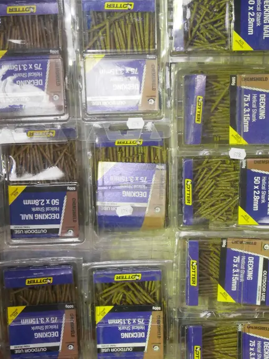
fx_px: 683
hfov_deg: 22.2
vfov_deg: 29.4
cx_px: 164
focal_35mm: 66
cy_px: 185
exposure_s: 1/60
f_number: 4.9
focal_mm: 22
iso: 3200
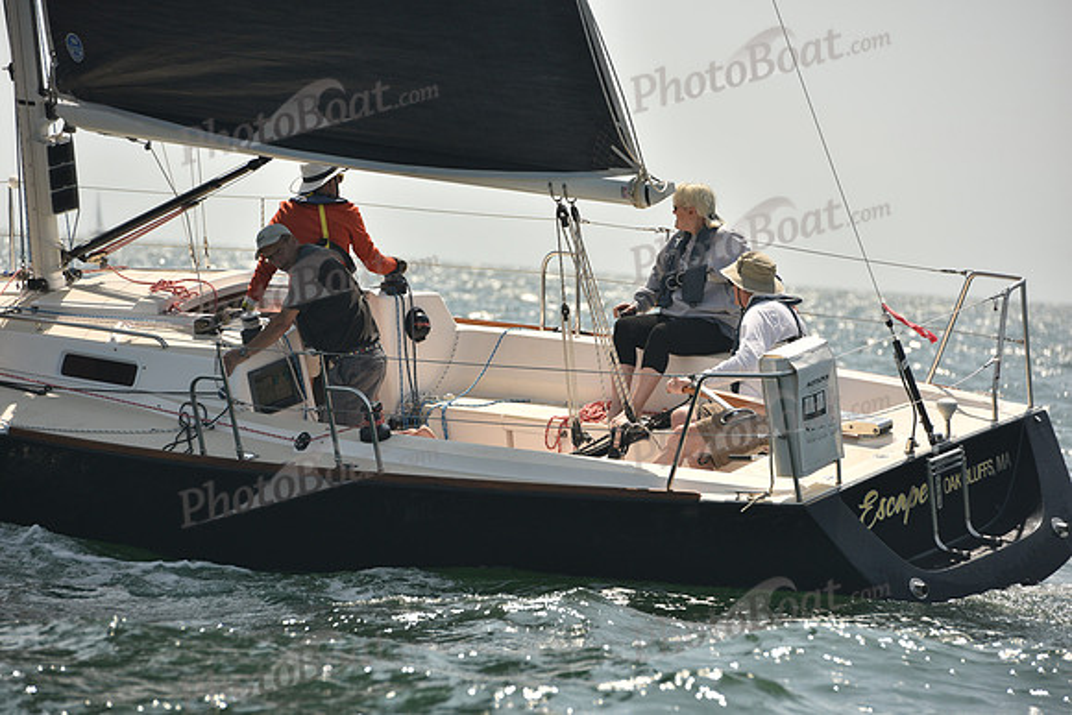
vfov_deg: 6.9
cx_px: 536
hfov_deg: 10.3
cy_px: 358
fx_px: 5957
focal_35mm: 200
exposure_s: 1/1000
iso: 320
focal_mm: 200
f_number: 6.3
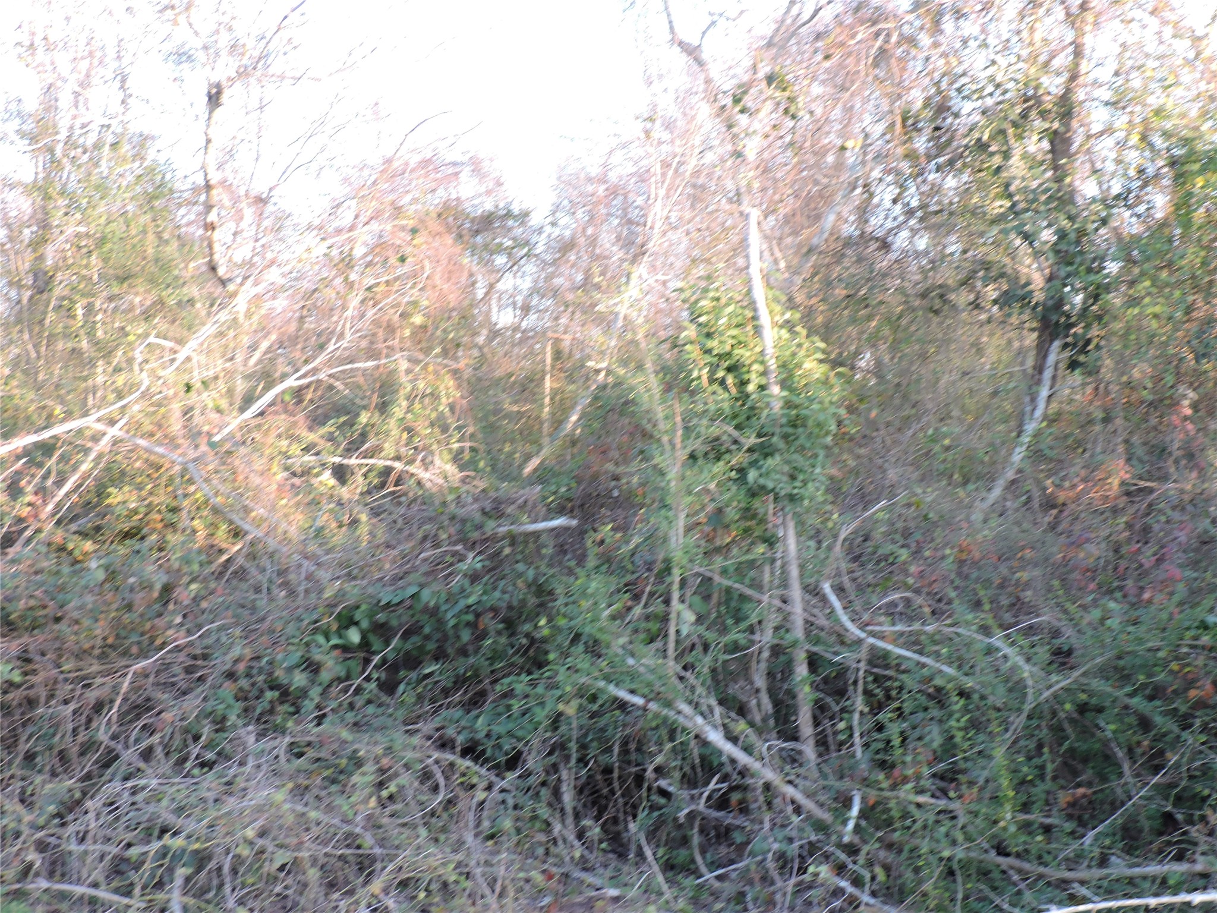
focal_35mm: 43
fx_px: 1512
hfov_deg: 43.9
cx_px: 608
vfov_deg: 33.6
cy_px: 456
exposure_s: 1/50
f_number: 3.4
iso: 110
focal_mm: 7.7
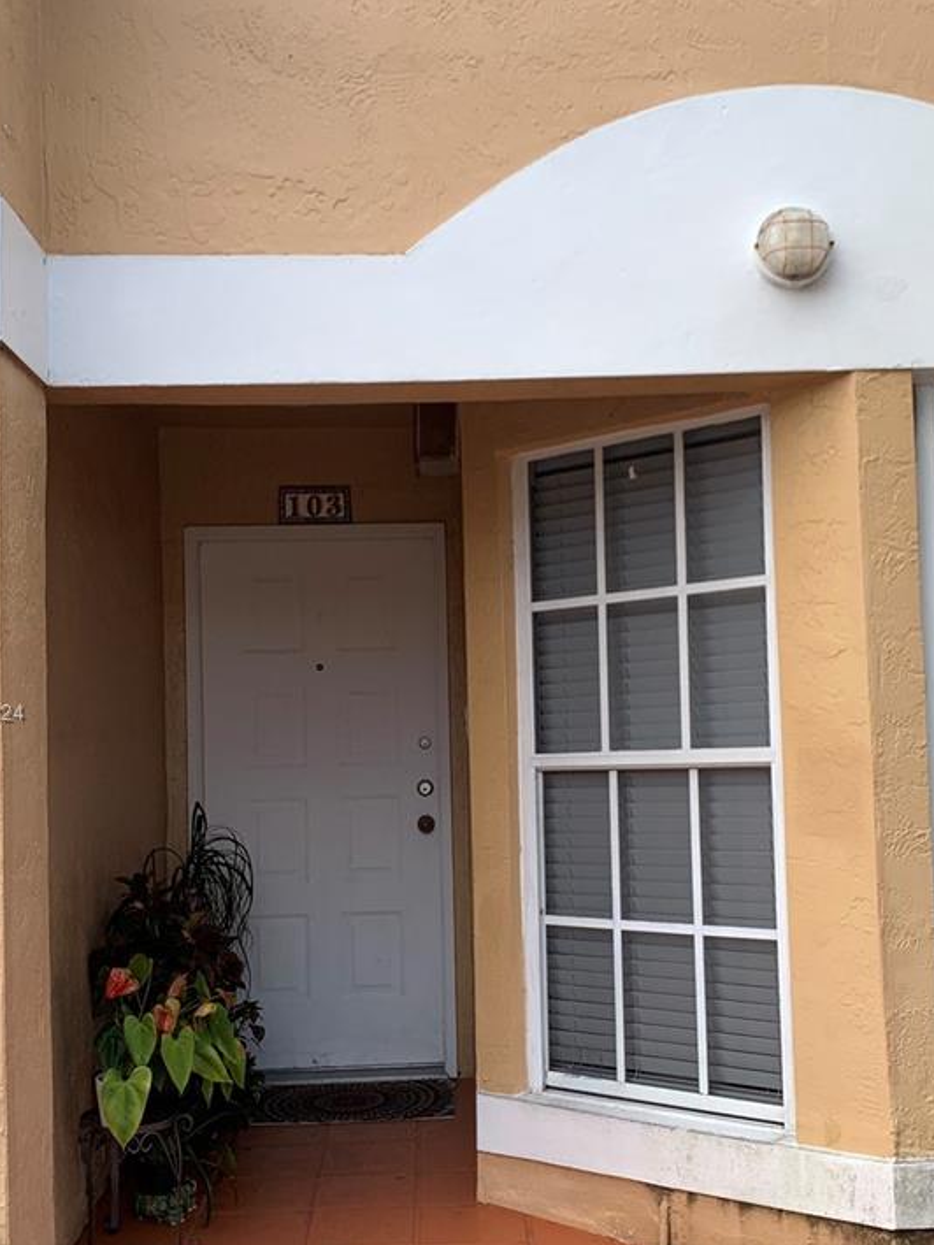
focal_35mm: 44
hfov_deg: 32.9
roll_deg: +4.2
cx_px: 493
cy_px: 715
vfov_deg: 42.8
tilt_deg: +5.3
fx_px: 1582
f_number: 1.8
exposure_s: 1/507
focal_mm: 4.25
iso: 25
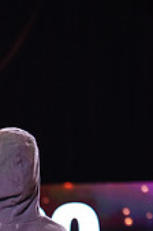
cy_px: 391
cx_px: -109
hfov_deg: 4.2
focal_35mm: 327
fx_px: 2093
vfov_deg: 6.2
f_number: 2.8
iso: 1000
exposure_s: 1/250
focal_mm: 95
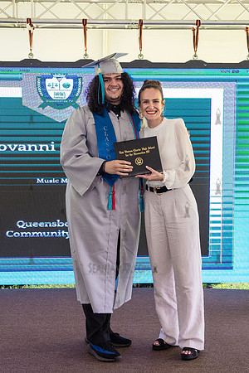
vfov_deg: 32.6
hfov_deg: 22.1
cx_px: 132
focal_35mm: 62
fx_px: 638
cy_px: 175
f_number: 4
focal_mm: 38
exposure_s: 1/800
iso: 2500
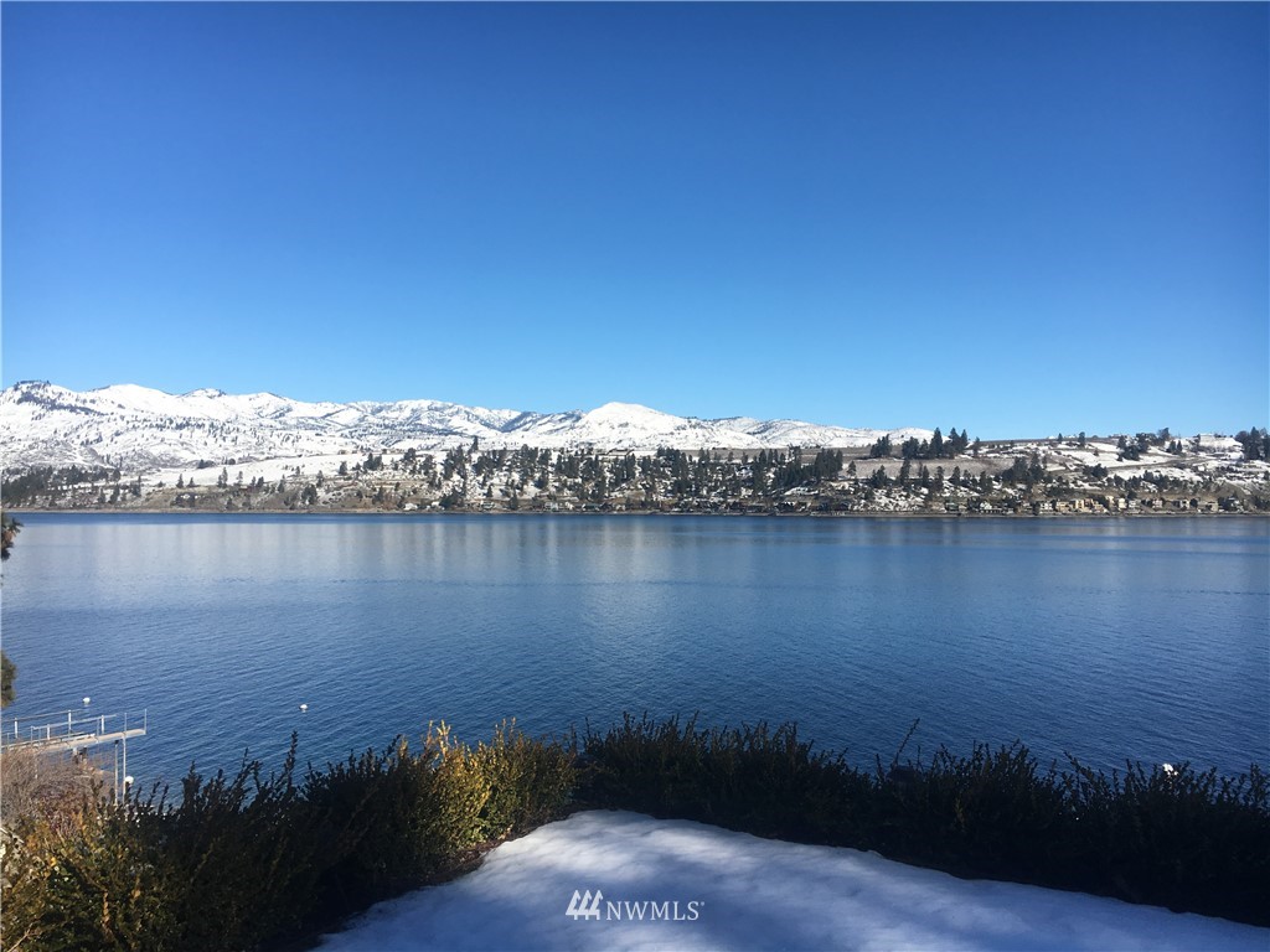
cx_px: 635
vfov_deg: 48.2
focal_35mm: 29
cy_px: 476
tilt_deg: +2.4
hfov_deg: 61.7
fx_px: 1064
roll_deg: +0.0
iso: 25
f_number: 2.2
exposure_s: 1/2481
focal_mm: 4.15
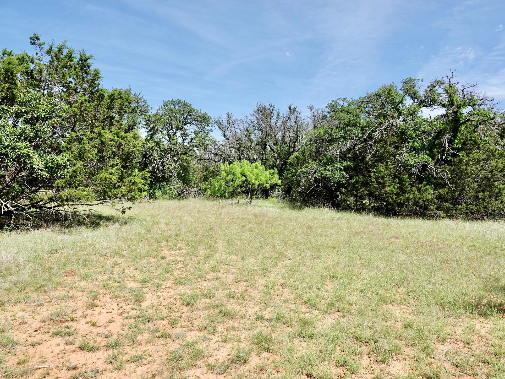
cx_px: 261
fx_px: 379
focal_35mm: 26
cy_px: 190
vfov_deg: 53.1
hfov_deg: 67.3
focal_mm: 8.8
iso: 100
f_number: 4
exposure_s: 1/640
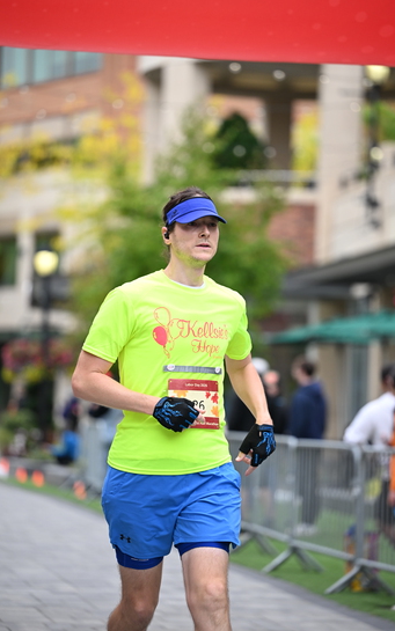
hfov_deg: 9.1
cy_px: 316
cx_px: 201
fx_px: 2478
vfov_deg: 14.5
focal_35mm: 144
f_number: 2.8
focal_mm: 140
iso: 640
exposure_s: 1/2000
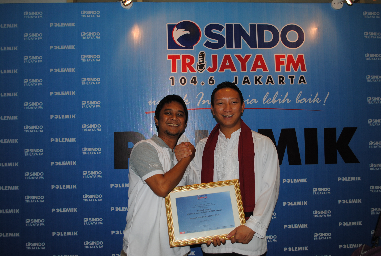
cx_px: 190
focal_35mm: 33
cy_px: 128
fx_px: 350
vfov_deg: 40.1
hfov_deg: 57.1
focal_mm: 22
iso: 200
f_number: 4
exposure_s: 1/60
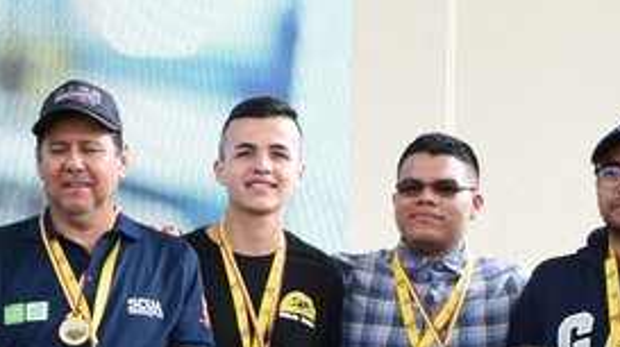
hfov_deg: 12.8
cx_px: 34
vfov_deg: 7.2
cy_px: 431
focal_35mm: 166
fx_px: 2727
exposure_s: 1/50
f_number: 4
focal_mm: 24
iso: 100
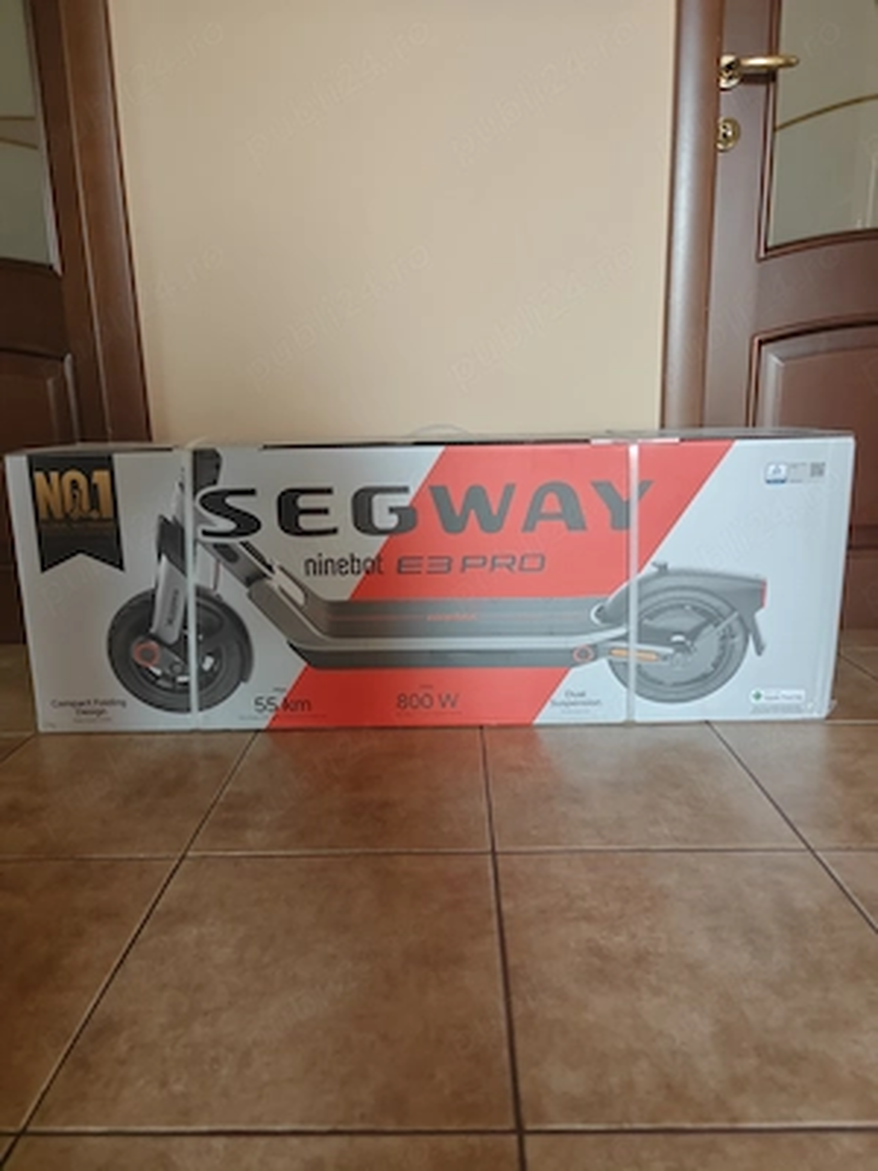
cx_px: 439
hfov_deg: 58.9
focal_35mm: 23
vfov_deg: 73.9
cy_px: 586
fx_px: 778
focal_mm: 6.06
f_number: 1.6
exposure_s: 1/455
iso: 1600
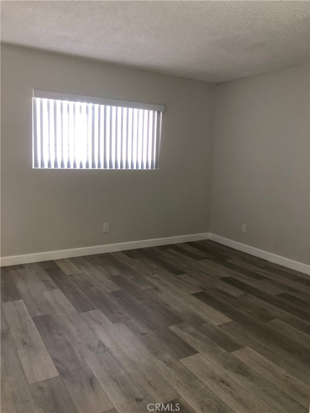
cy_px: 206
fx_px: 334
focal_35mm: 28
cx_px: 155
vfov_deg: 63.4
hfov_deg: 49.7
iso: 40
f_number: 1.8
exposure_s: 1/30
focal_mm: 4
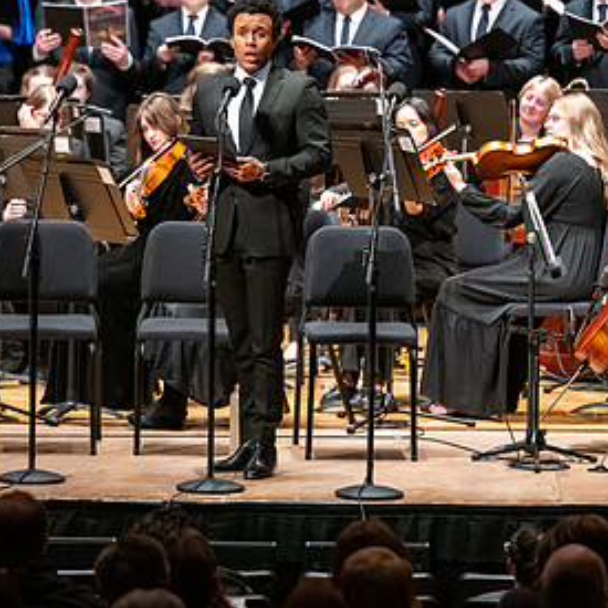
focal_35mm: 250
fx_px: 4968
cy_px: 190
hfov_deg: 7.0
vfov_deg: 7.0
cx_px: 283
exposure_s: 1/250
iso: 6400
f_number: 4
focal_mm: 180
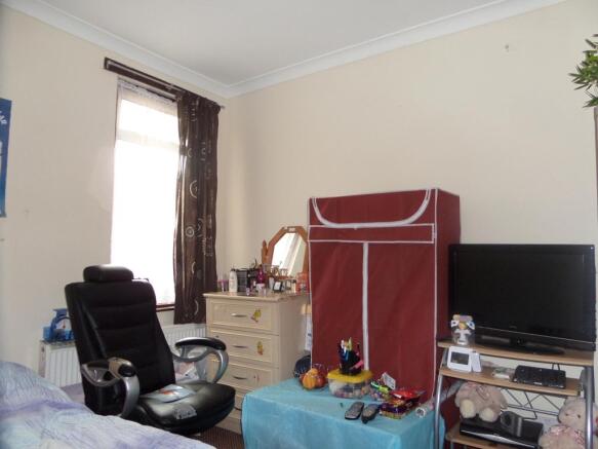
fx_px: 415
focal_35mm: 24
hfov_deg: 71.6
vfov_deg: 56.8
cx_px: 299
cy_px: 224
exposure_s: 1/20
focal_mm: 4
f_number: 3.2
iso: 200
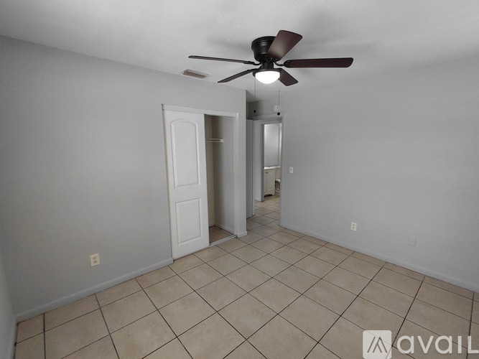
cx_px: 240
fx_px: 221
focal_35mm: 16
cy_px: 180
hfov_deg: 94.5
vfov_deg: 78.1
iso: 80
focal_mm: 1.64
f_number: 2.2
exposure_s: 1/120
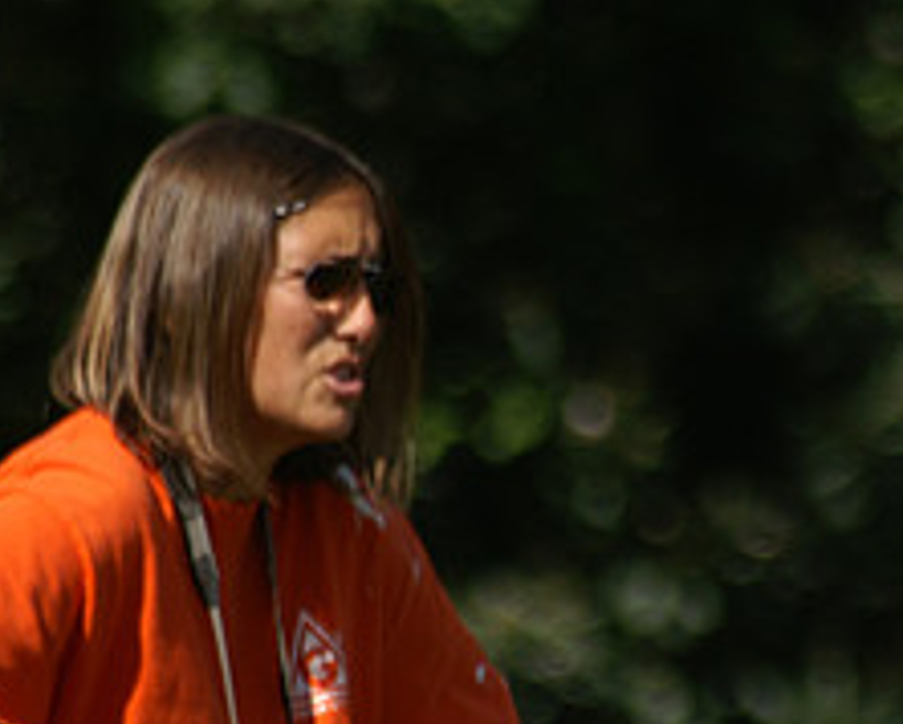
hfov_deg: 1.8
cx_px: 769
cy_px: 460
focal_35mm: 1101
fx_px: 29450
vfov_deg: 1.4
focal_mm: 300
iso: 100
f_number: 6.3
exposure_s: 1/640
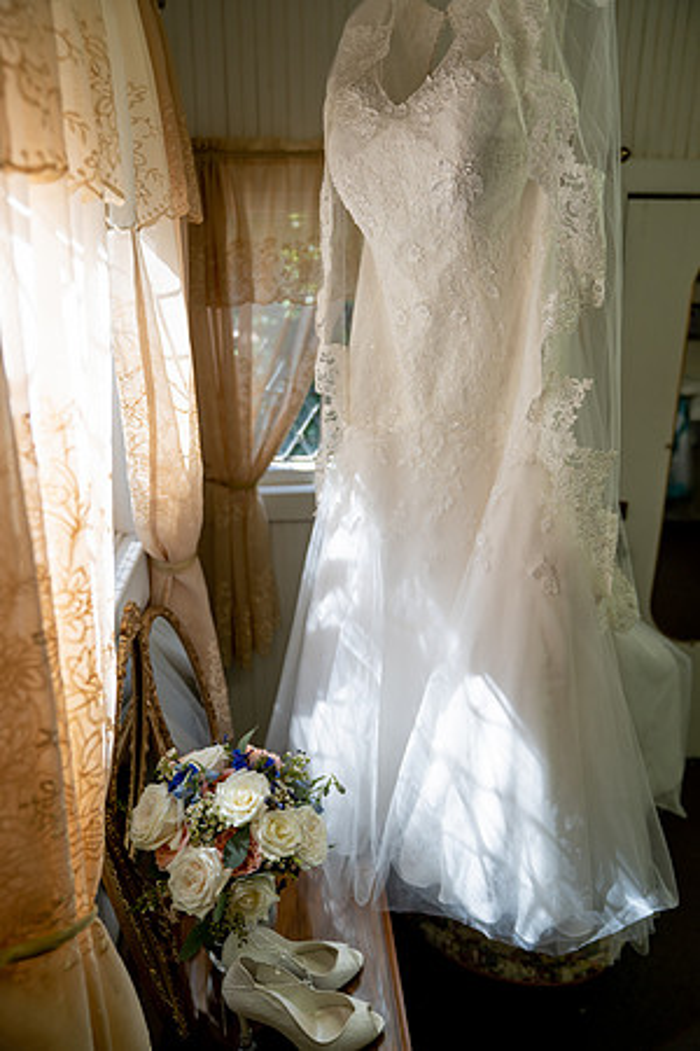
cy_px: 526
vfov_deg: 65.5
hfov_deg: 46.4
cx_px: 350
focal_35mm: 28
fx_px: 817
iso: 125
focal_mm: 28
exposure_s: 1/160
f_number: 2.8
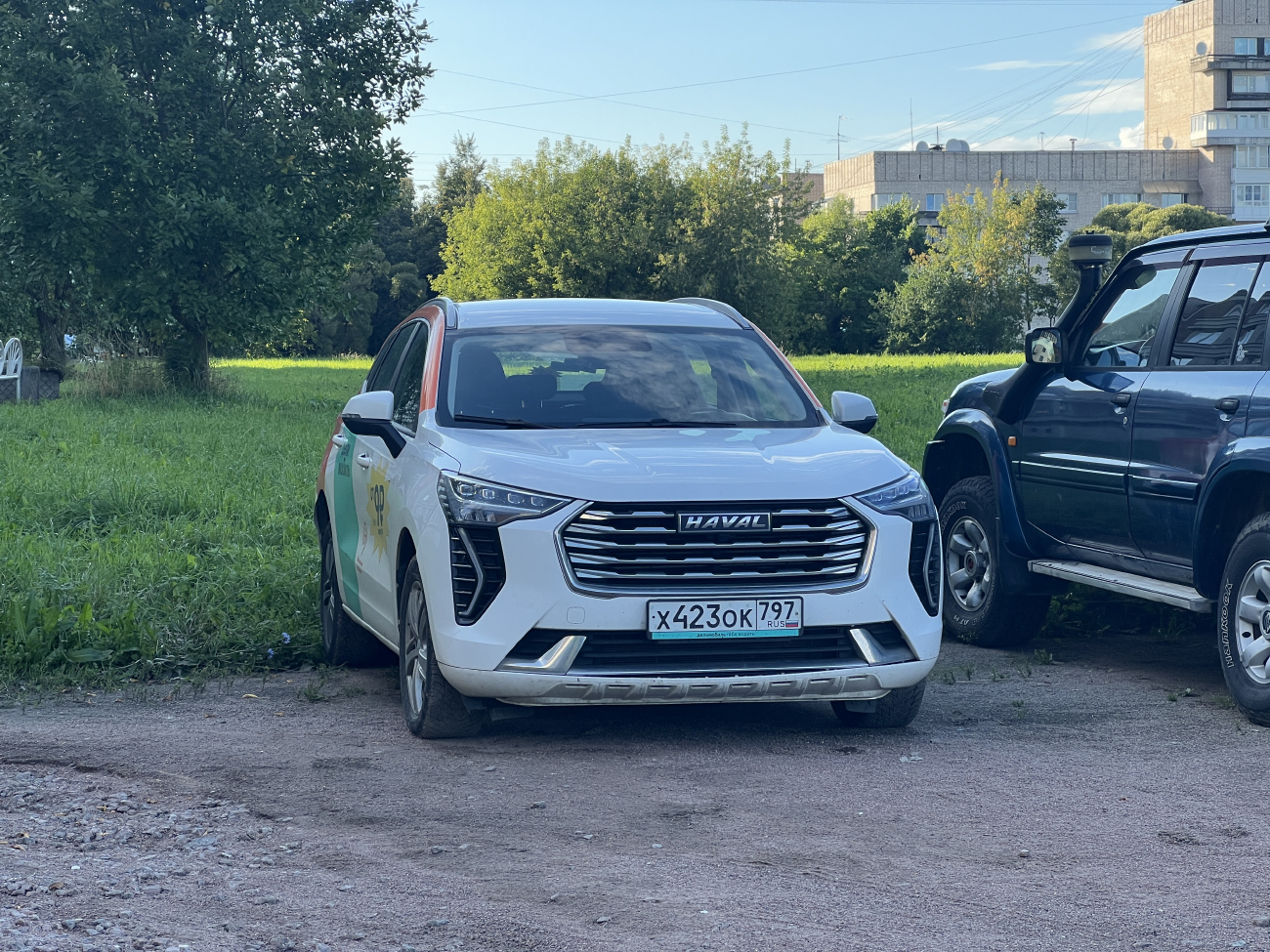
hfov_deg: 25.3
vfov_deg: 19.1
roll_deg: +0.8
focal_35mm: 77
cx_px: 635
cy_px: 476
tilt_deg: -1.4
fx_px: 2825
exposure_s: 1/202
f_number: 2.8
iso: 32
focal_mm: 9
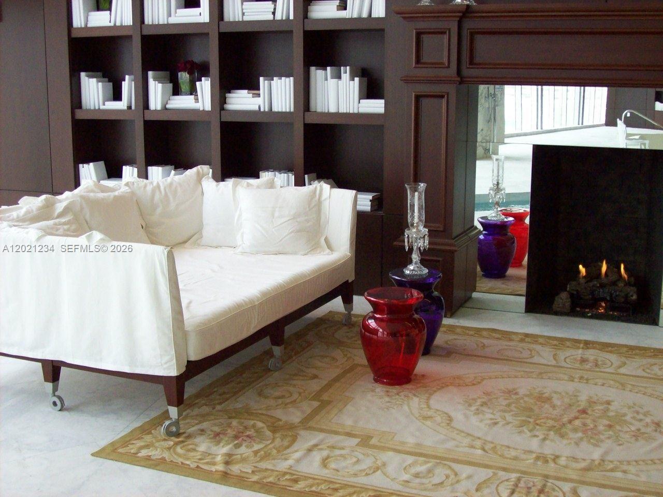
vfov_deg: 32.2
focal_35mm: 45
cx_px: 332
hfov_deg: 42.1
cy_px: 248
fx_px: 862
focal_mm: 7.6
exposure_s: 1/83.5
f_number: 3
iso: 200
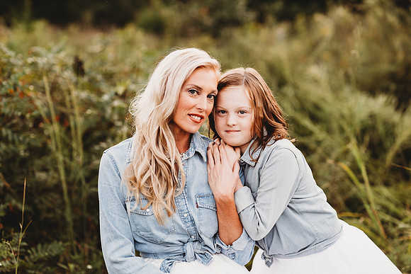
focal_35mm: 85
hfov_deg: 23.9
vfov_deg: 16.1
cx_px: 206
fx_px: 971
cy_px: 137
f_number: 2.2
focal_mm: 85
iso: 125
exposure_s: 1/200
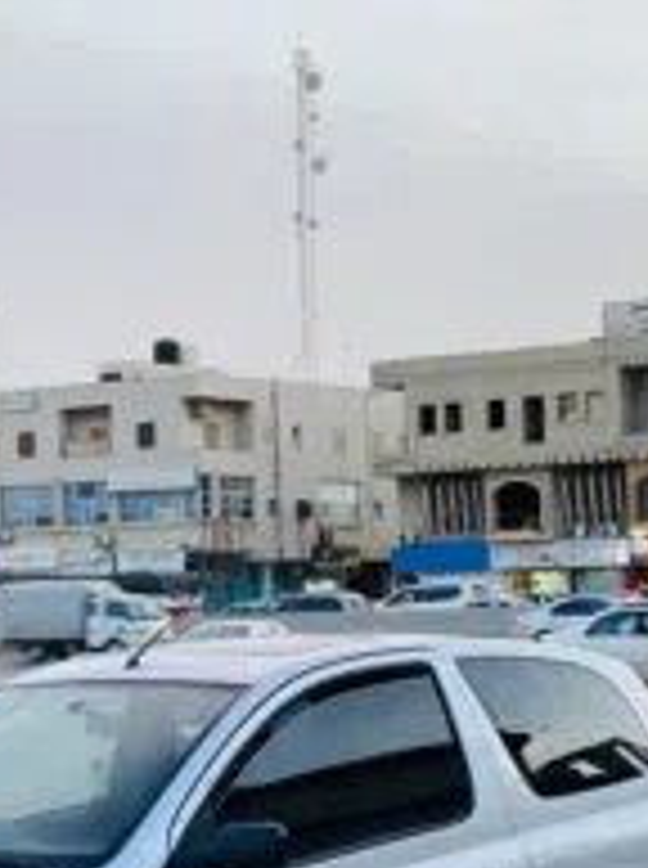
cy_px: 607
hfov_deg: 13.6
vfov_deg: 18.2
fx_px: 2705
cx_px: 184
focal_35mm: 108
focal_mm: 6
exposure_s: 1/50
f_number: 2
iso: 125
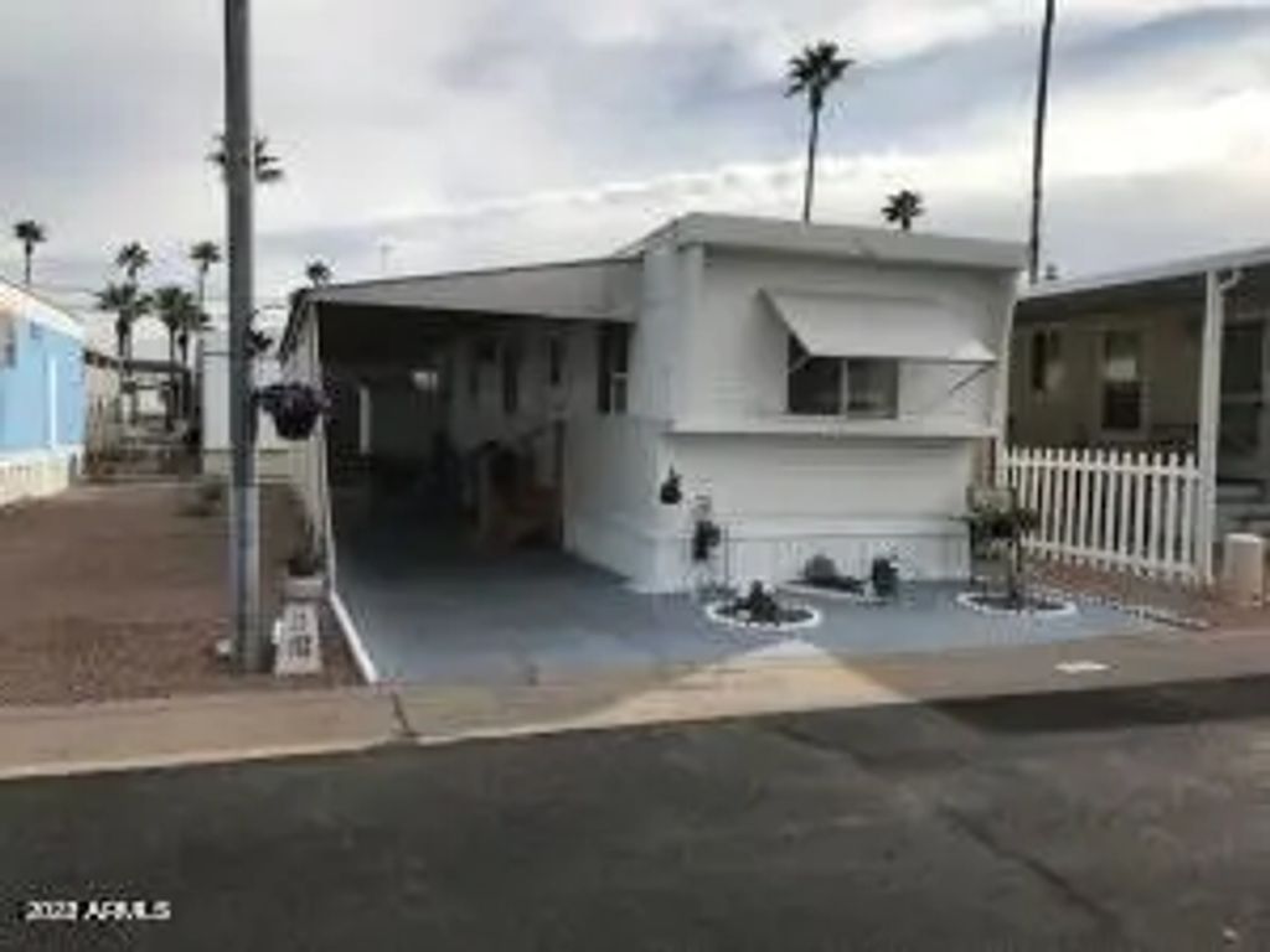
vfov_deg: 49.7
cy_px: 476
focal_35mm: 28
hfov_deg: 63.4
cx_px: 635
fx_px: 1027
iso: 20
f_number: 1.8
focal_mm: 3.99
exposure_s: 1/3831
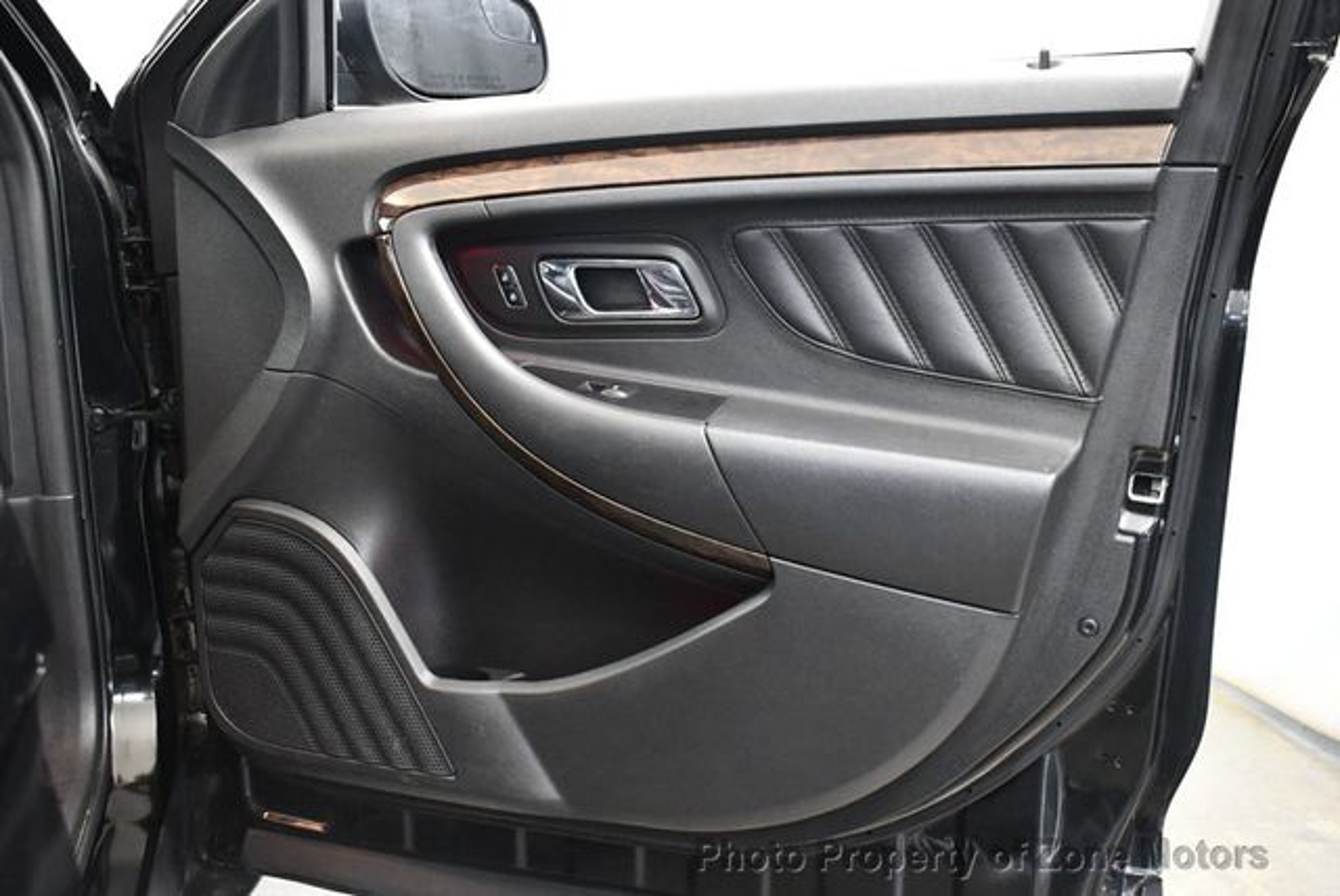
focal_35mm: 40
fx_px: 1490
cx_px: 670
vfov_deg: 33.5
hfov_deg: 48.4
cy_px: 448
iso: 5000
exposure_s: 1/60
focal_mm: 20
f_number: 3.5
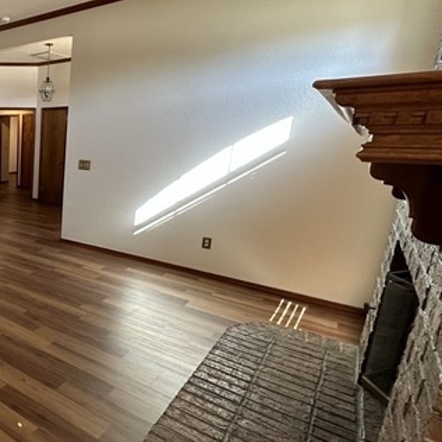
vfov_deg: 60.9
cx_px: -6
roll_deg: -0.3
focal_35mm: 26
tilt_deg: -13.7
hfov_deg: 49.1
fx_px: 376
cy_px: 224
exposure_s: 1/60
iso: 200
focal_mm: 2.22
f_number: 2.2
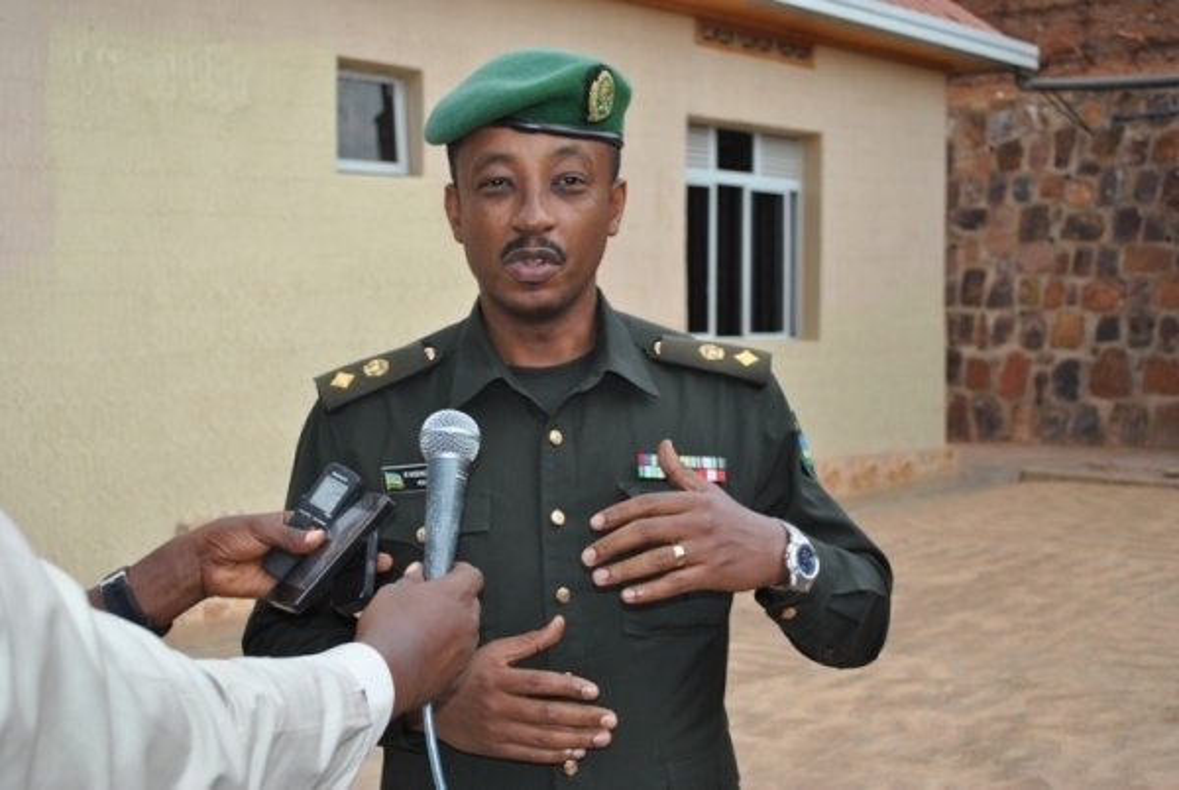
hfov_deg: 41.1
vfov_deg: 28.2
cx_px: 590
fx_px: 1574
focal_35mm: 48
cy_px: 395
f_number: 4.8
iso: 100
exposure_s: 1/160
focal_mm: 32
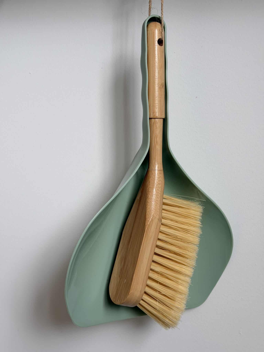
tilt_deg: -3.2
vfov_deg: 39.7
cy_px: 176
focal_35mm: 48
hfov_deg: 30.3
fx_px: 488
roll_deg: -2.1
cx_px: 132
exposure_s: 1/121
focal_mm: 6.76
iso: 64
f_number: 1.78
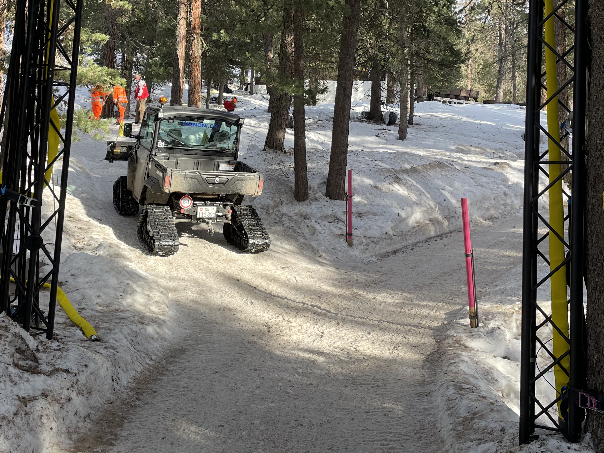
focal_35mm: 41
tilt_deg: +4.9
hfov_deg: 45.8
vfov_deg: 34.3
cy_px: 106
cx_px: 298
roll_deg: +0.4
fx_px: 715
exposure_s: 1/479
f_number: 1.6
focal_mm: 4.2
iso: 32
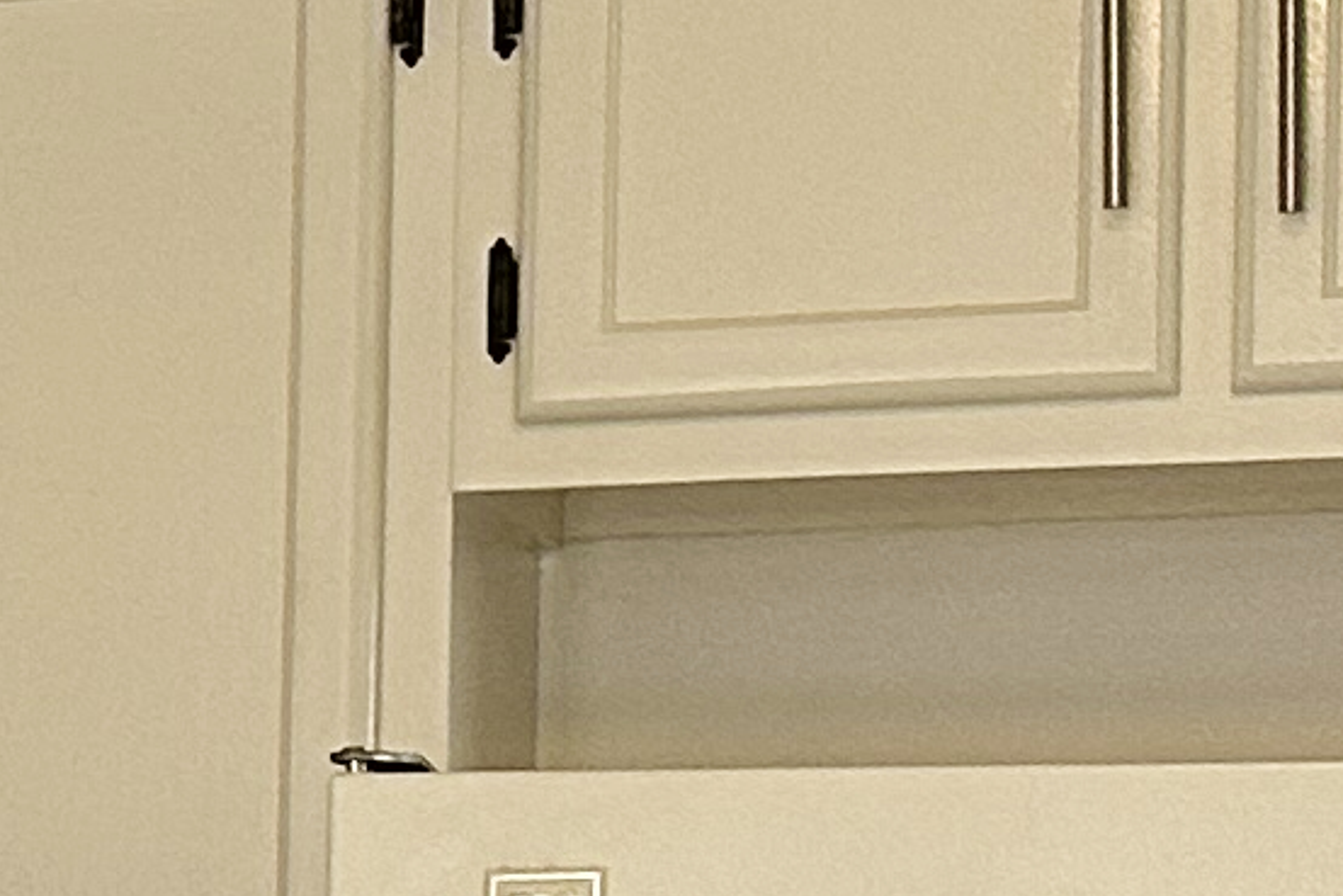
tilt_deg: -0.2
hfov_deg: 9.8
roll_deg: -0.4
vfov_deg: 7.4
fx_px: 6791
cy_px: 1260
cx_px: -2040
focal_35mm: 182
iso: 200
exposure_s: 1/120
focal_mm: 6.86
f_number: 1.78
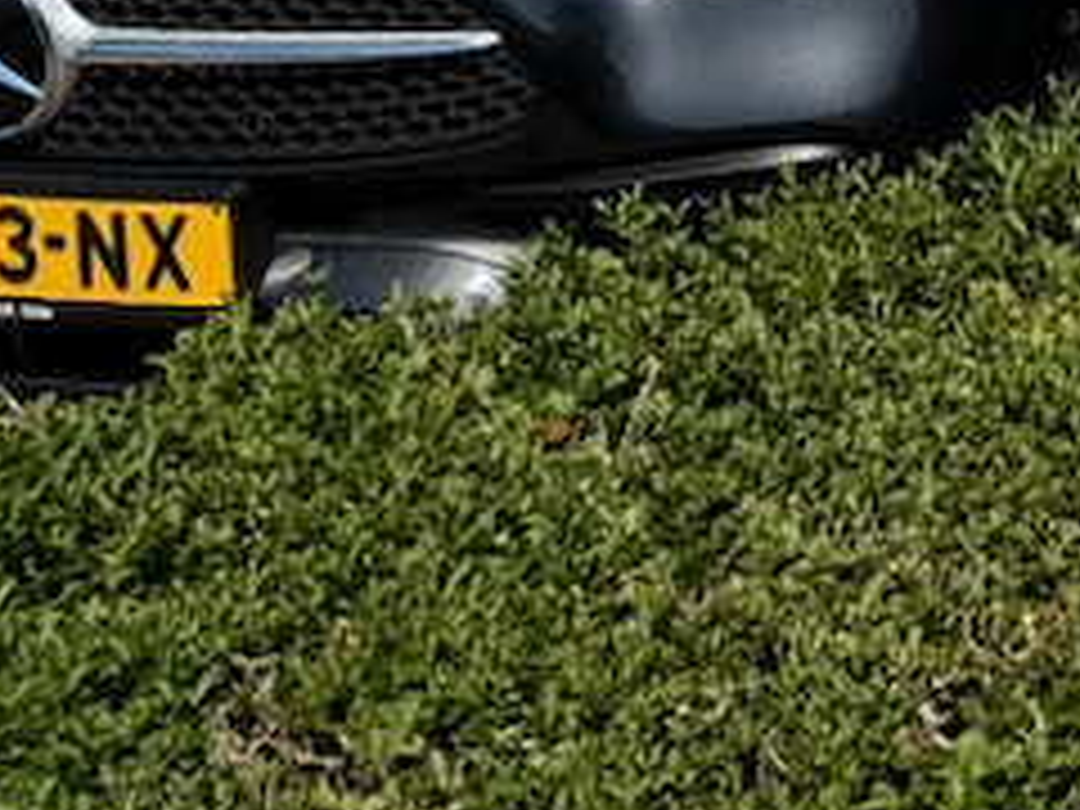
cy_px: -1251
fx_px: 3994
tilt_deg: -4.0
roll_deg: +1.1
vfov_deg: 9.9
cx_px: 2110
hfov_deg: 13.4
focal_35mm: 128
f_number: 1.78
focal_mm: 6.76
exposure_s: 1/4950
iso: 80
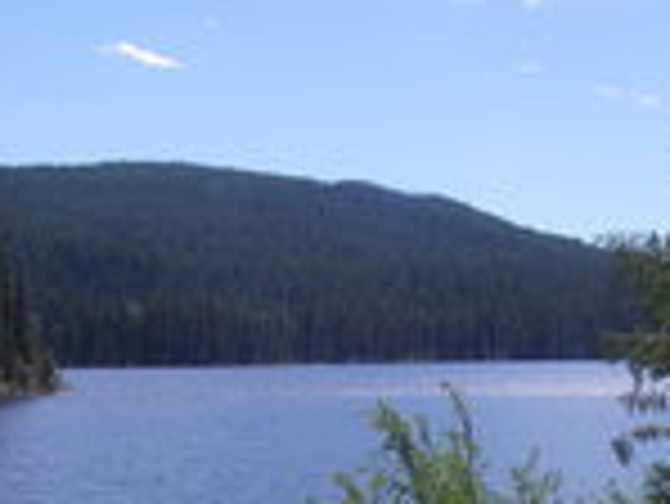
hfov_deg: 21.7
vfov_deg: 16.3
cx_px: 553
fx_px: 1724
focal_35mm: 89
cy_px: 484
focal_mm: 6.3
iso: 64
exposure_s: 1/250
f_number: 6.6
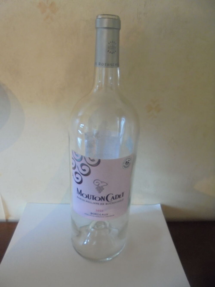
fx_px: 215
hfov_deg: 53.1
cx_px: 108
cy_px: 144
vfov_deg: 67.3
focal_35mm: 26
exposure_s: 1/15
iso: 400
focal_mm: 4.6
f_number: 3.5
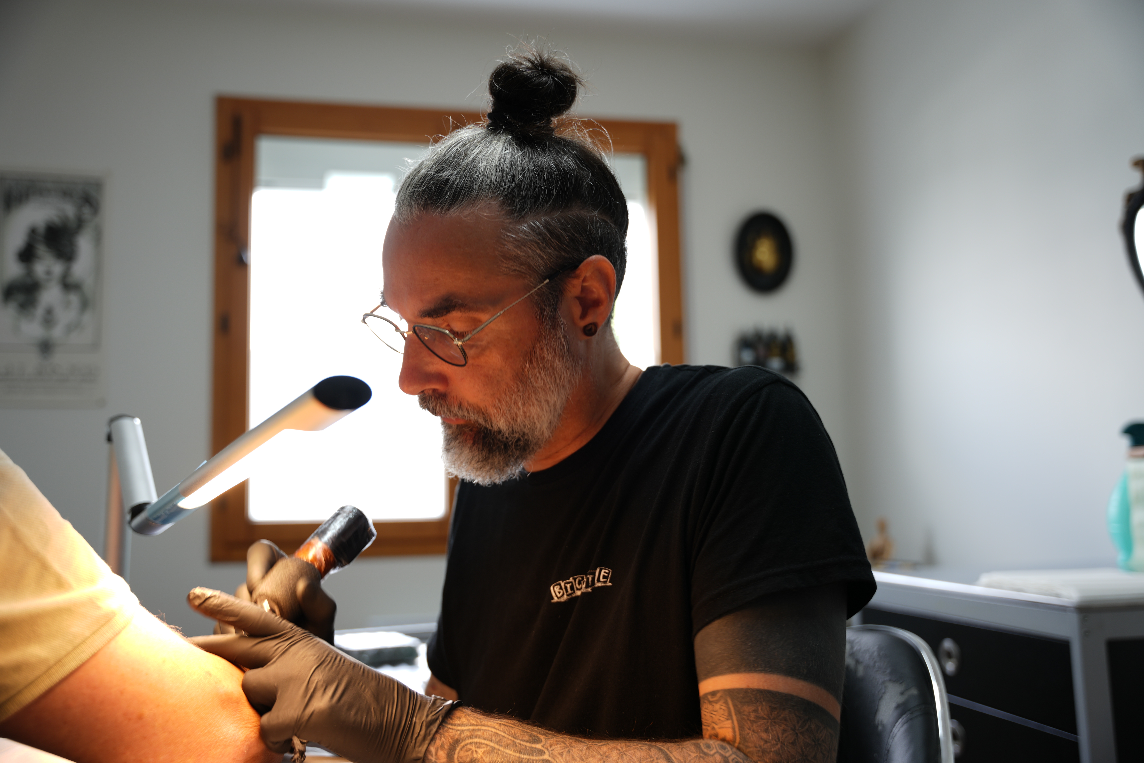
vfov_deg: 38.2
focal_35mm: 35
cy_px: 382
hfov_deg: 54.8
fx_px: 1103
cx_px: 572
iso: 64
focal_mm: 34.7
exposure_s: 1/20
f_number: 2.8
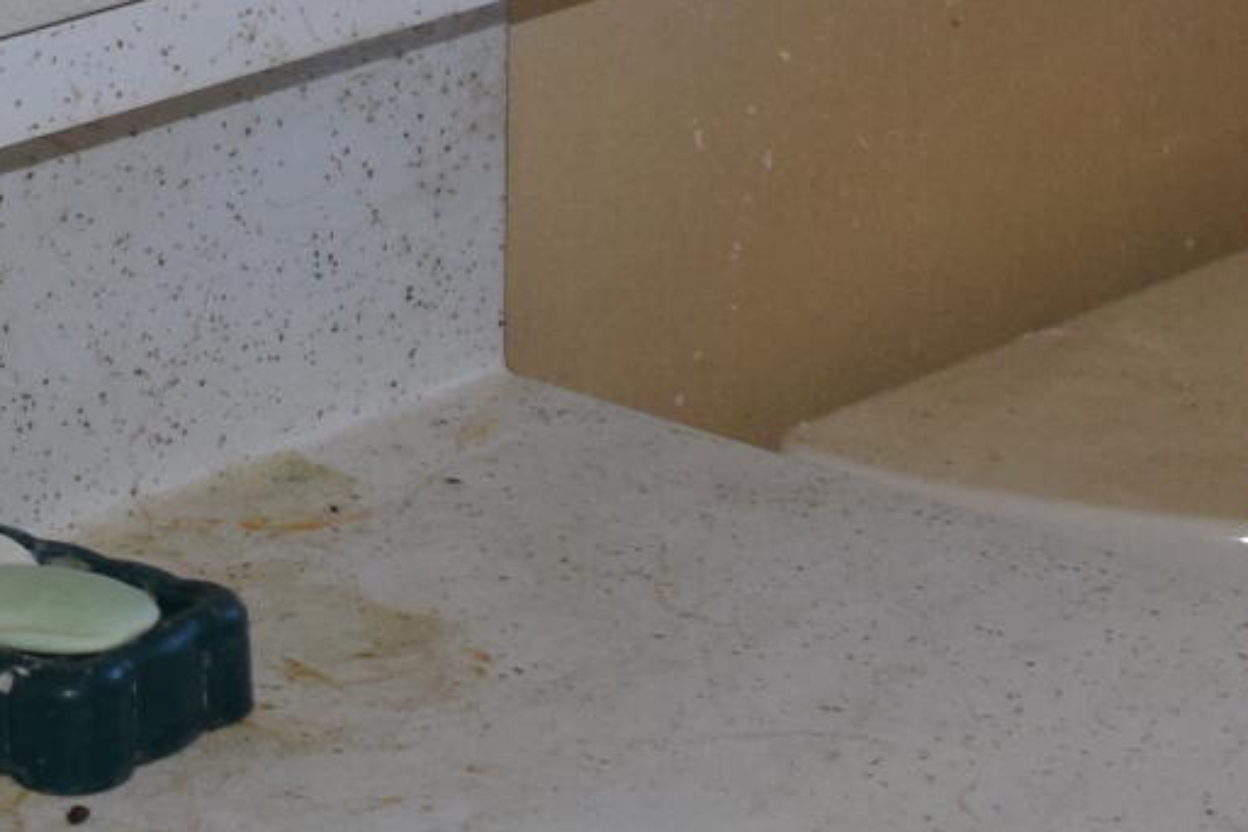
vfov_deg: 8.5
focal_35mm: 158
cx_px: 723
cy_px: -294
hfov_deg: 13.0
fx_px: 5477
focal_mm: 18
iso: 800
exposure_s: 1/125
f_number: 5.6
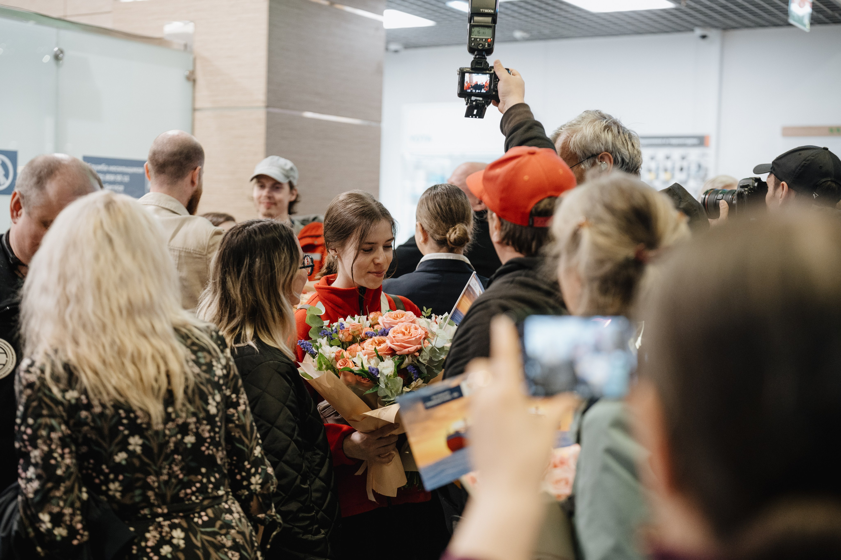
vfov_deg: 27.0
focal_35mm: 50
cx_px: 420
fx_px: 1168
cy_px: 280
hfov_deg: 39.6
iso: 2500
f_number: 2
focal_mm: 50
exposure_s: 1/160
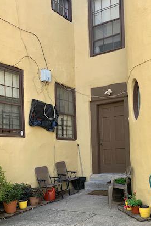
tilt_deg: +4.1
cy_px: 146
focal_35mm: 42
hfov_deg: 31.9
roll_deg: +1.7
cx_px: 85
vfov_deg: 45.8
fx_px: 264
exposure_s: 1/206
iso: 25
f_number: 1.8
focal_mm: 4.25
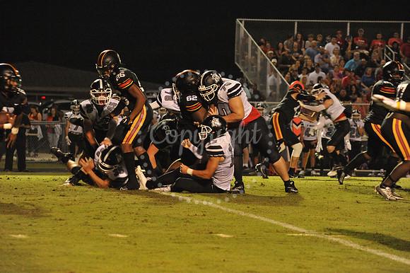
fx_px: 2276
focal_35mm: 200
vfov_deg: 6.9
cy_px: 136
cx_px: 205
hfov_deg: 10.3
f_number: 5.6
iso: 6400
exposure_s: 1/200
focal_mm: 200
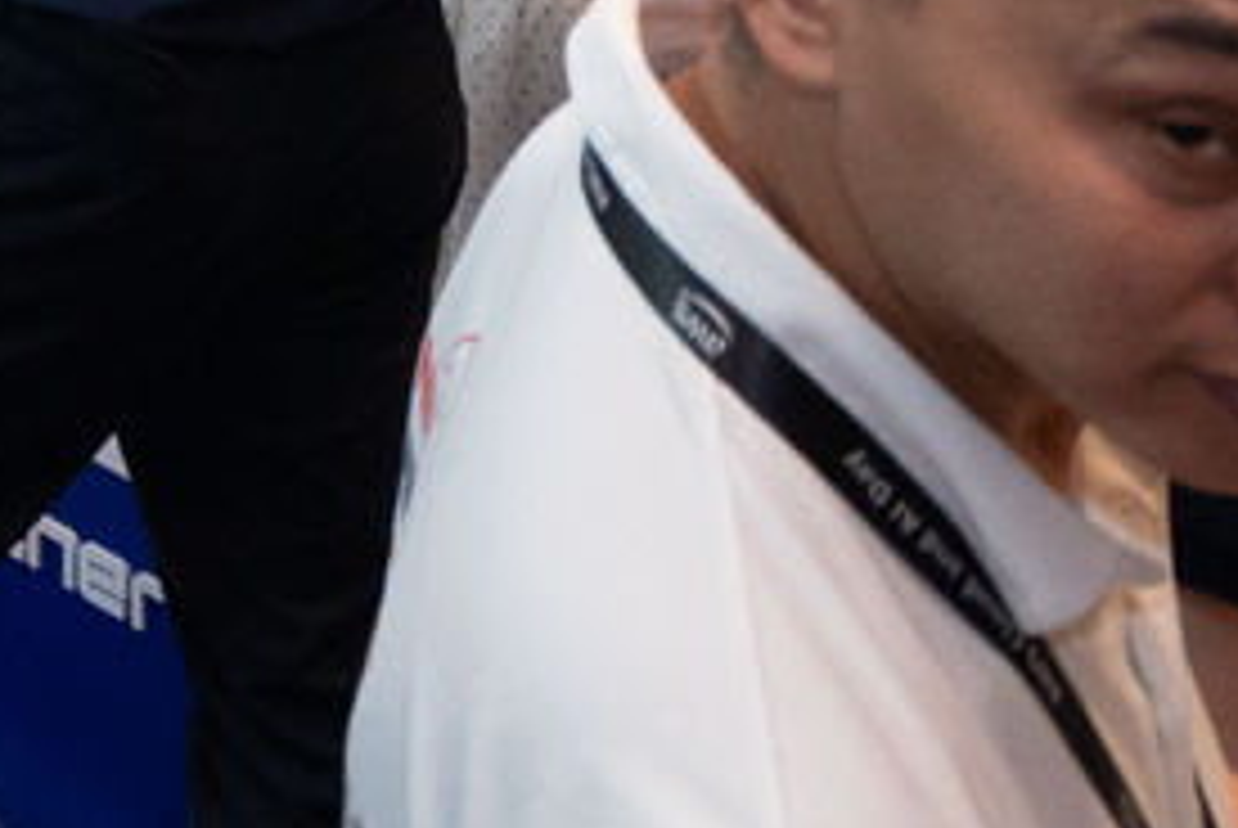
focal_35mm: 119
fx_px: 4097
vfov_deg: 8.7
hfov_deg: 12.9
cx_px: -1760
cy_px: -1951
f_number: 4
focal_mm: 16
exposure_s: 1/100
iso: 2000
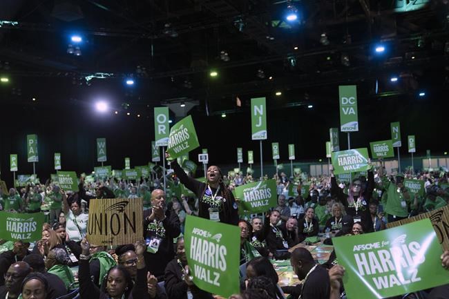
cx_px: 224
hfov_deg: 53.1
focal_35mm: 36
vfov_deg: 36.9
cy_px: 150
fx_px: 449
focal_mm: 36
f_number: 2.8
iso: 2500
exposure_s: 1/250
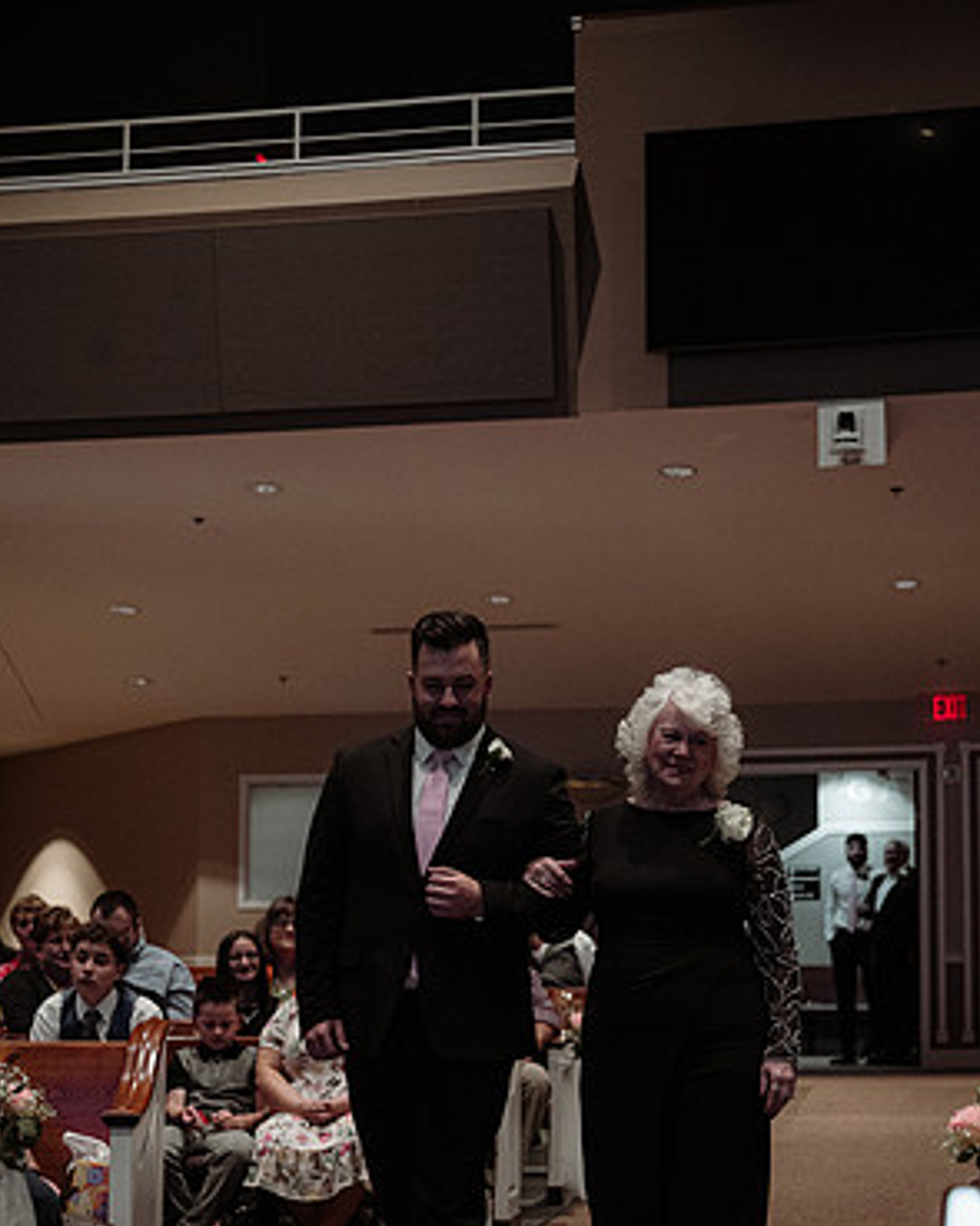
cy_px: 708
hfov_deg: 21.5
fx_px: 2575
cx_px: 485
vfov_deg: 26.7
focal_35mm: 71
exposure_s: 1/250
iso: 3200
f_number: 4
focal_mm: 62
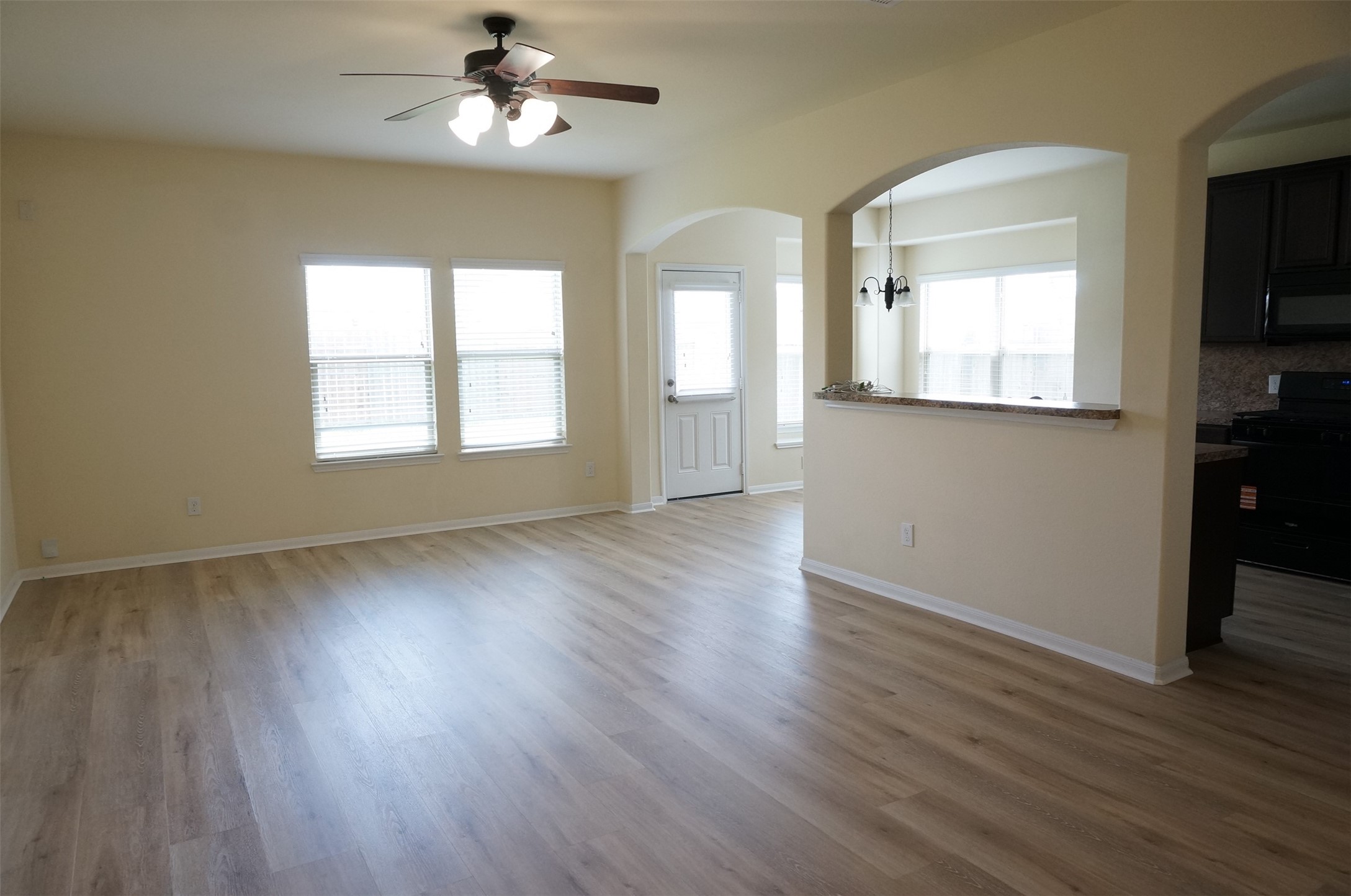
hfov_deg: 73.8
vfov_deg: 53.0
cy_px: 448
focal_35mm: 24
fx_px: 899
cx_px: 676
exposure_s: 1/60
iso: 640
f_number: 6.3
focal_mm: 16
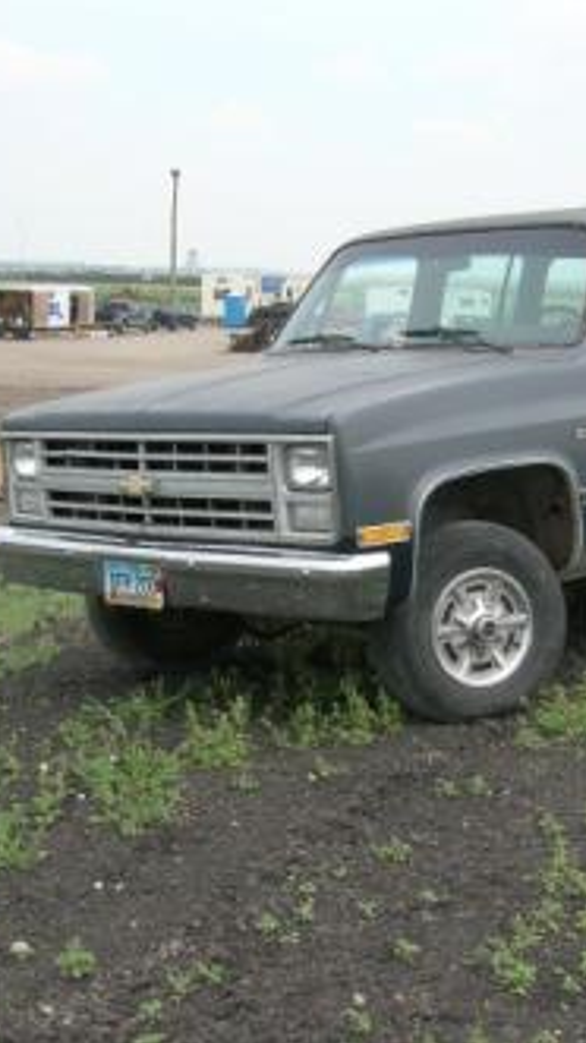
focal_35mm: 56
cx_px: 463
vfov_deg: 37.2
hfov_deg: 21.2
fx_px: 1548
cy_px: 520
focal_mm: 6.4
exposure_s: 1/154
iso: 50
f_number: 5
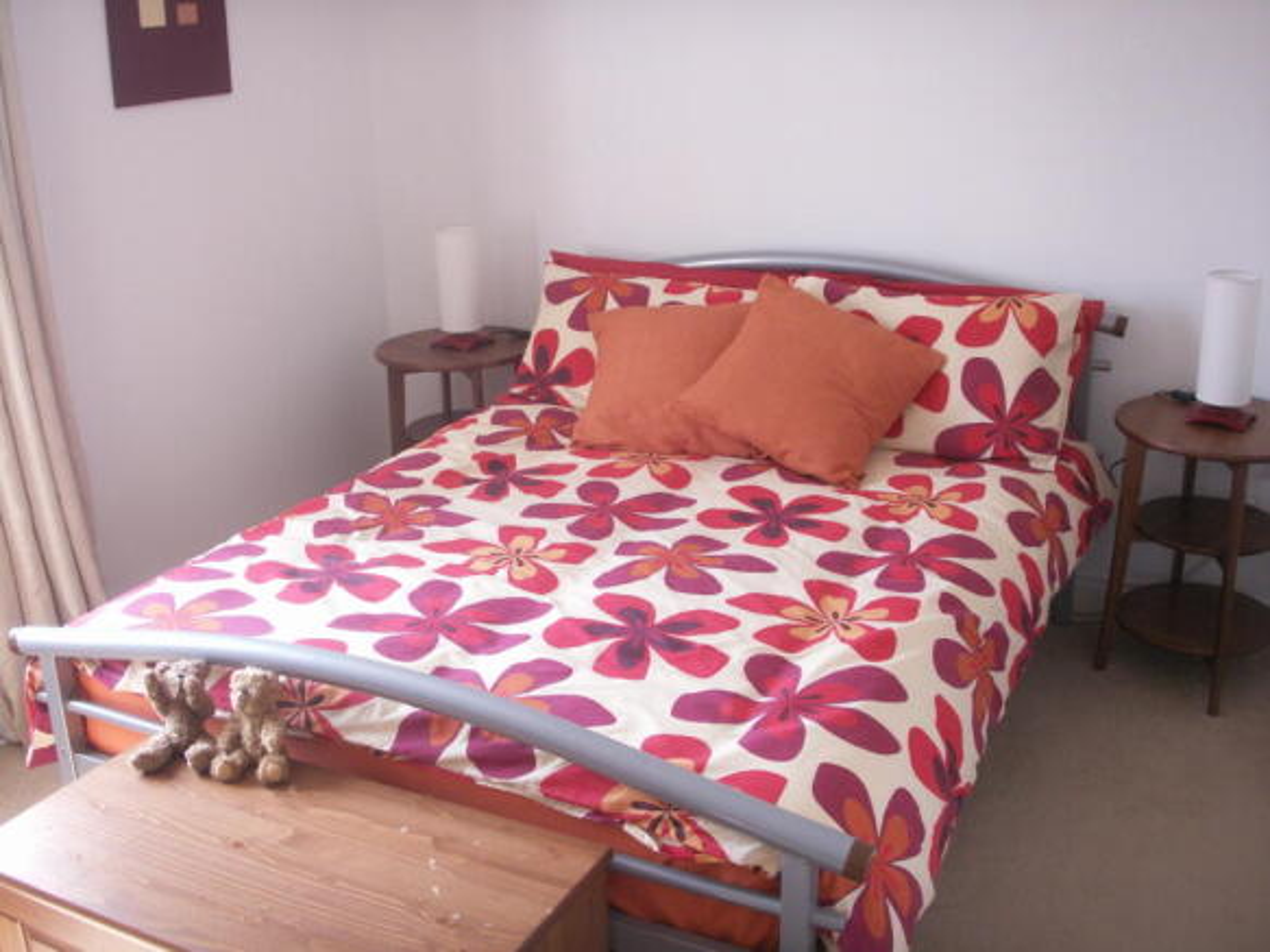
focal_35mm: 37
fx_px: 1357
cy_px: 476
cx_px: 635
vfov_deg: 38.7
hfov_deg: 50.1
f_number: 3.5
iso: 100
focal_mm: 7.7
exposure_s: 1/40
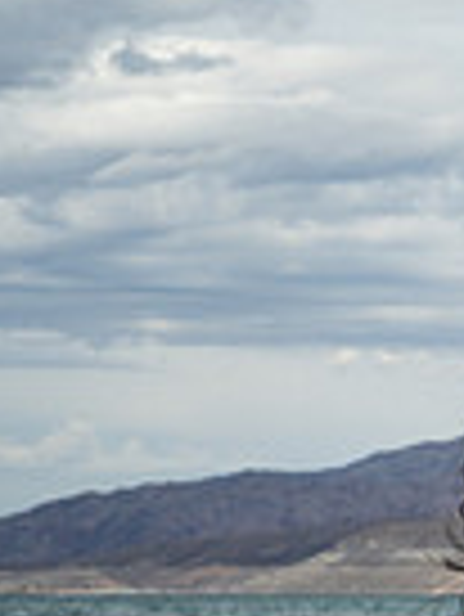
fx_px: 3051
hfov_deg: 7.7
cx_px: 1322
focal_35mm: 171
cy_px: 807
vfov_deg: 11.3
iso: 64
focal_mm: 39
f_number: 10
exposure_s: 1/250
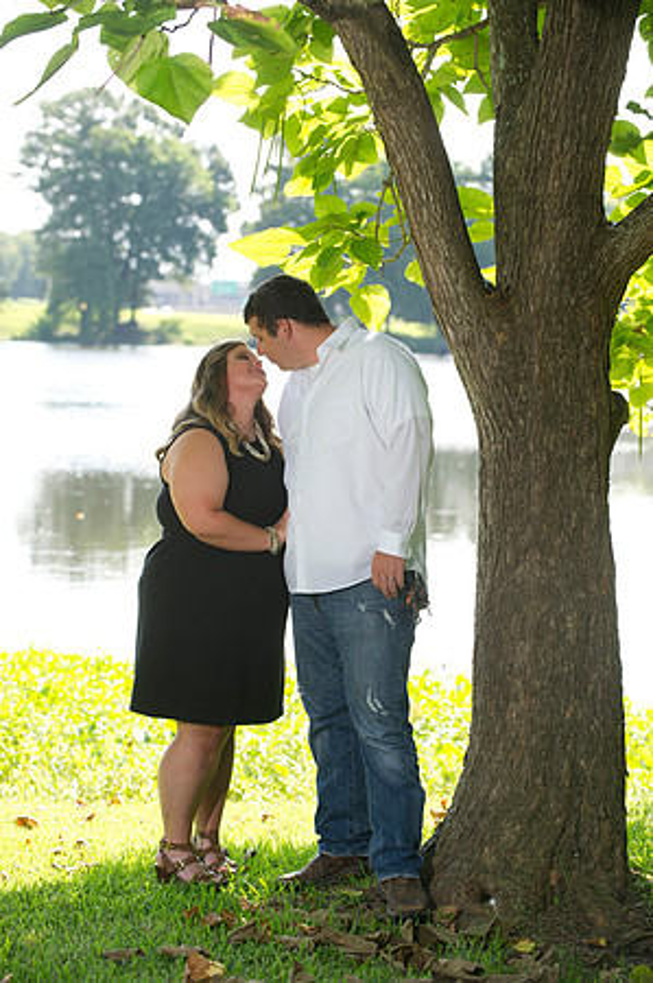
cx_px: 326
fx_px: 3163
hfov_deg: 11.8
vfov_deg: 17.7
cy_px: 492
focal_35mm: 116
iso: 320
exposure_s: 1/250
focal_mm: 116
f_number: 4.5
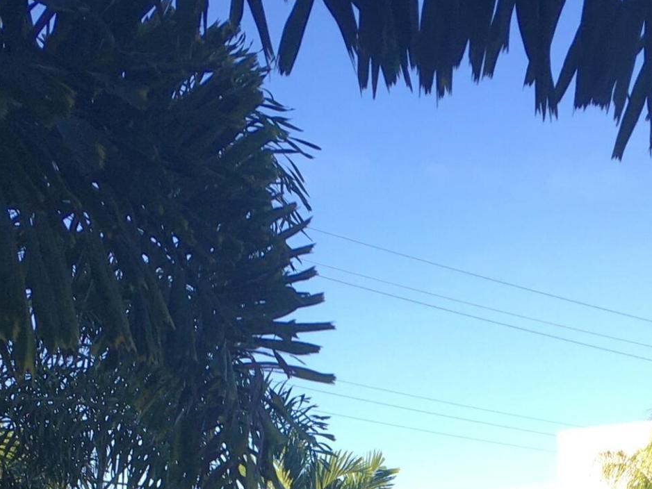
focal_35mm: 89
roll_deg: +0.3
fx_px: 1677
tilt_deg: -1.7
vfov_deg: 15.4
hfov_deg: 22.0
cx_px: 410
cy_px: 727
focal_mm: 4.15
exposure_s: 1/509
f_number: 2.2
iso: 25
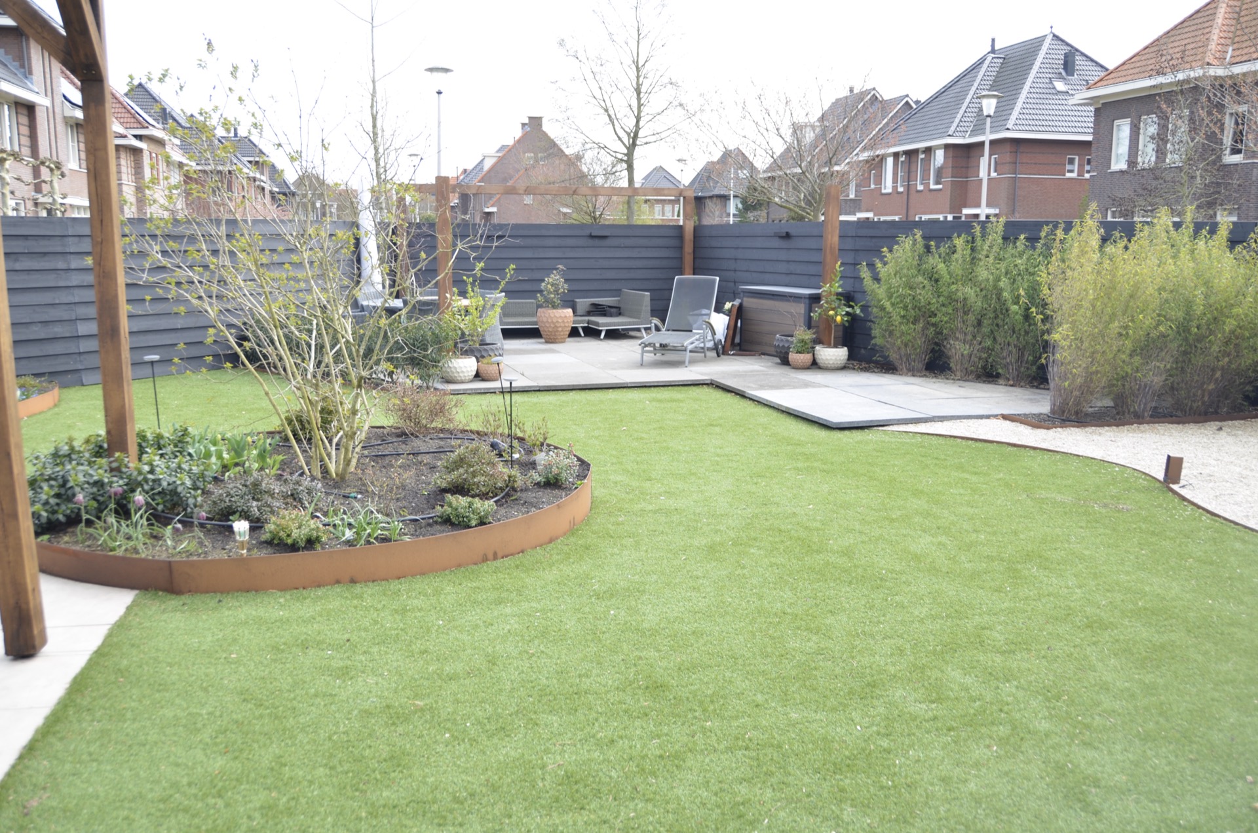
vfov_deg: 43.4
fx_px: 1046
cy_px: 416
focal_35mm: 30
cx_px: 629
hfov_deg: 62.0
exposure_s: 1/200
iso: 100
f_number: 3.5
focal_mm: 20
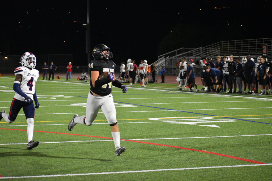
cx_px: 136
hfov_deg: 19.5
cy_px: 90
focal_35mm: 105
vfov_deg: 13.0
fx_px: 793
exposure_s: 1/320
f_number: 4.5
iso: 3200
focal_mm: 70
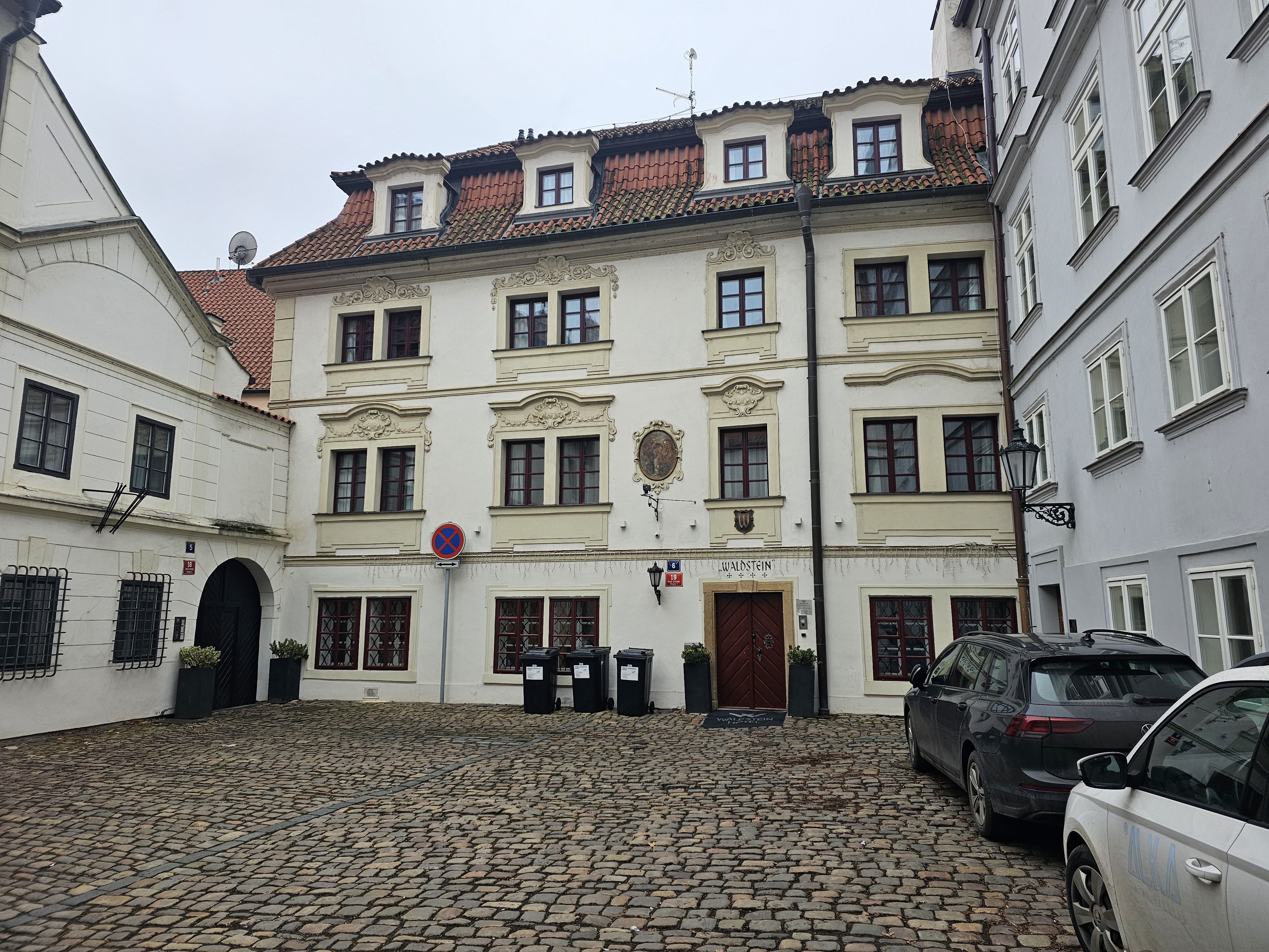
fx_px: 843
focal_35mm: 23
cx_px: 634
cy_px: 476
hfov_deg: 73.9
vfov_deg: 58.9
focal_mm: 6.3
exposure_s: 1/190
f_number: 1.7
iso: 32
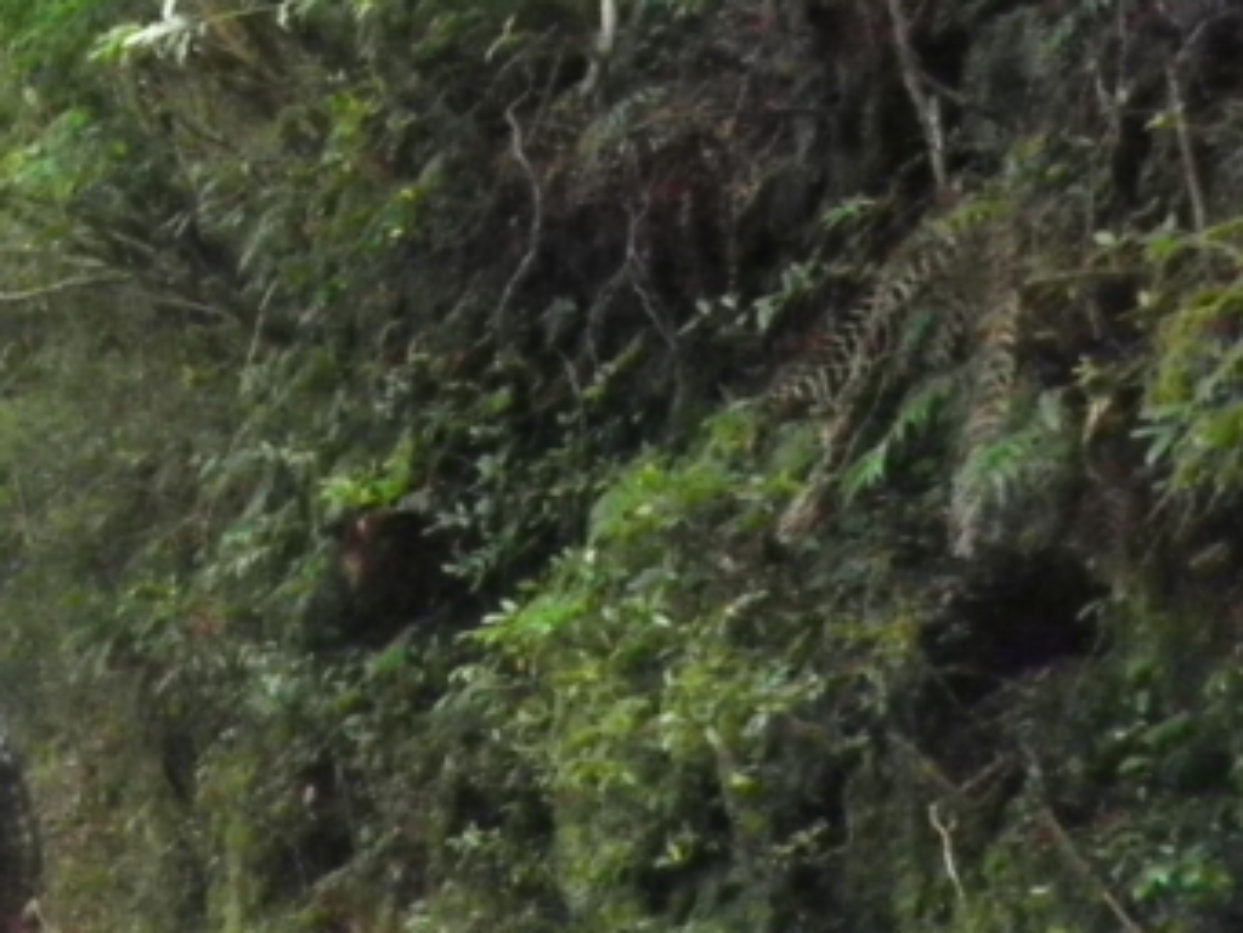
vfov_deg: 18.0
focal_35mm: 82
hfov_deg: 22.3
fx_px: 2946
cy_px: 609
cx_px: -164
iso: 800
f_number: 3.8
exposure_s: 1/30
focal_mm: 6.2
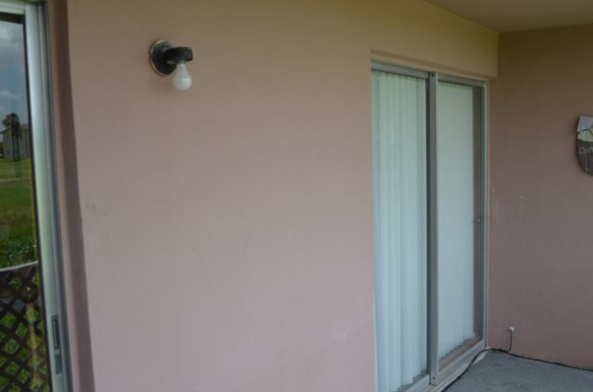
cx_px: 310
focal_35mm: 38
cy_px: 201
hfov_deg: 50.8
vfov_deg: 34.9
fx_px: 624
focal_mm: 20
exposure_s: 1/1000
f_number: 4
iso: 500
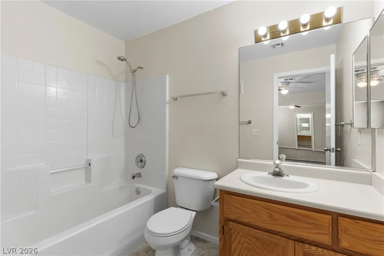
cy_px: 128
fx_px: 181
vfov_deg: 70.5
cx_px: 192
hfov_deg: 93.3
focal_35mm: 17
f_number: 8
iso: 400
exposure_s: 1/40
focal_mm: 17
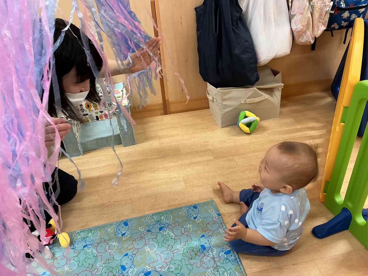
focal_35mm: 29
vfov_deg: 48.2
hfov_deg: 61.7
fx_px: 308
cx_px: 184
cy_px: 138
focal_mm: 3
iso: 64
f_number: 1.8
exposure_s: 1/60
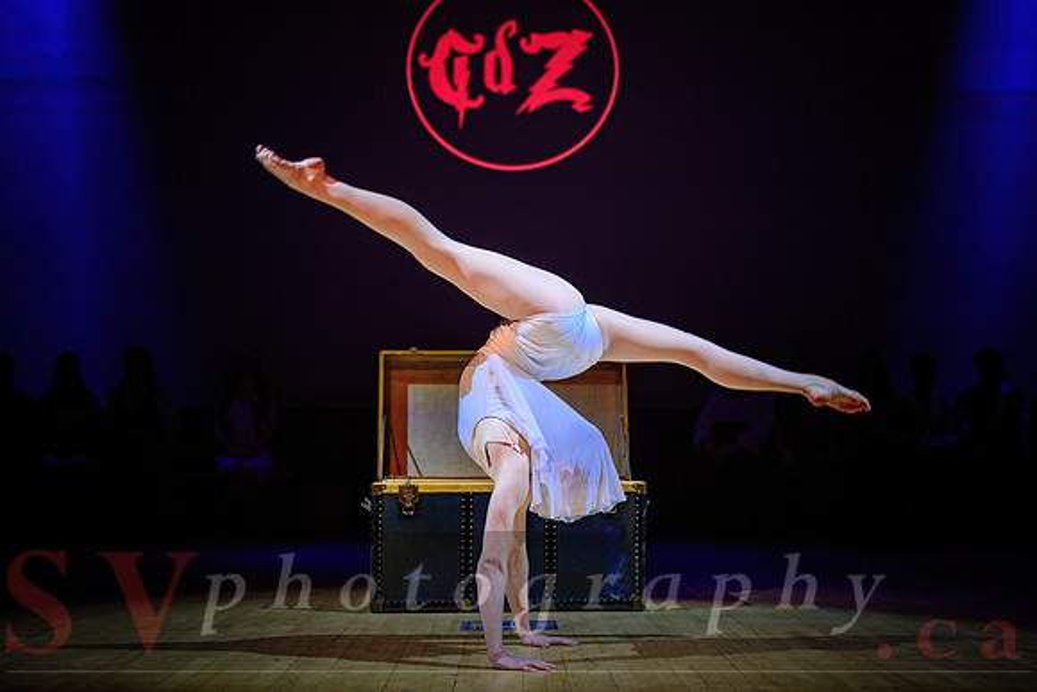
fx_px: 1513
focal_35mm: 53
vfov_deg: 25.8
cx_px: 519
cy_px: 357
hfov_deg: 37.8
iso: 1600
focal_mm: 50
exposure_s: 1/320
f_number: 2.8
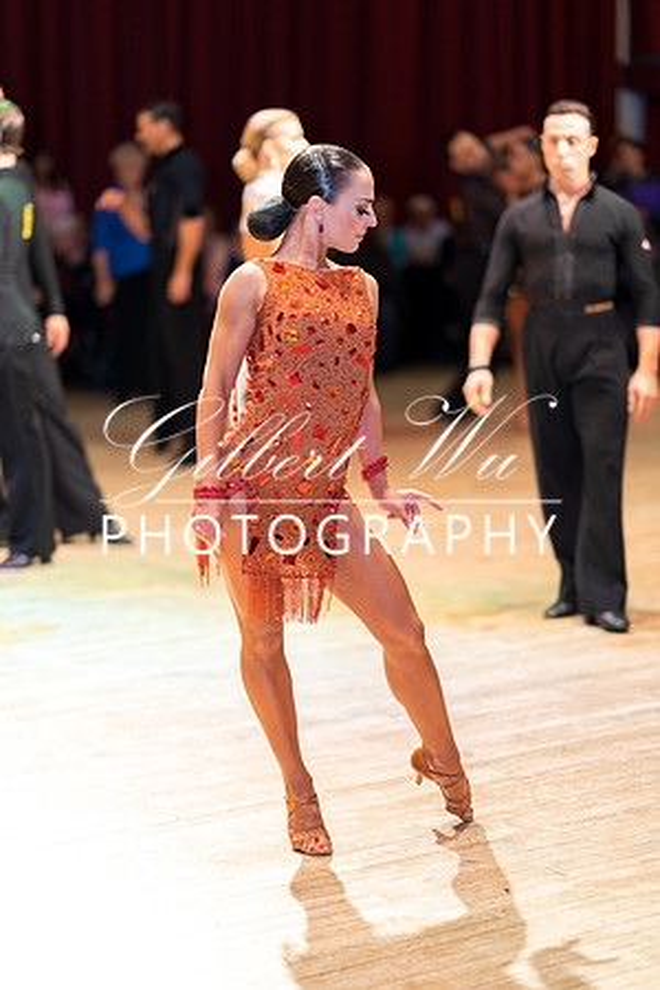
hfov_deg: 16.1
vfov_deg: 23.9
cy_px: 495
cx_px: 330
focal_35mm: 85
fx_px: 2337
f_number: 1.4
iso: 200
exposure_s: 1/125
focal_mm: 85
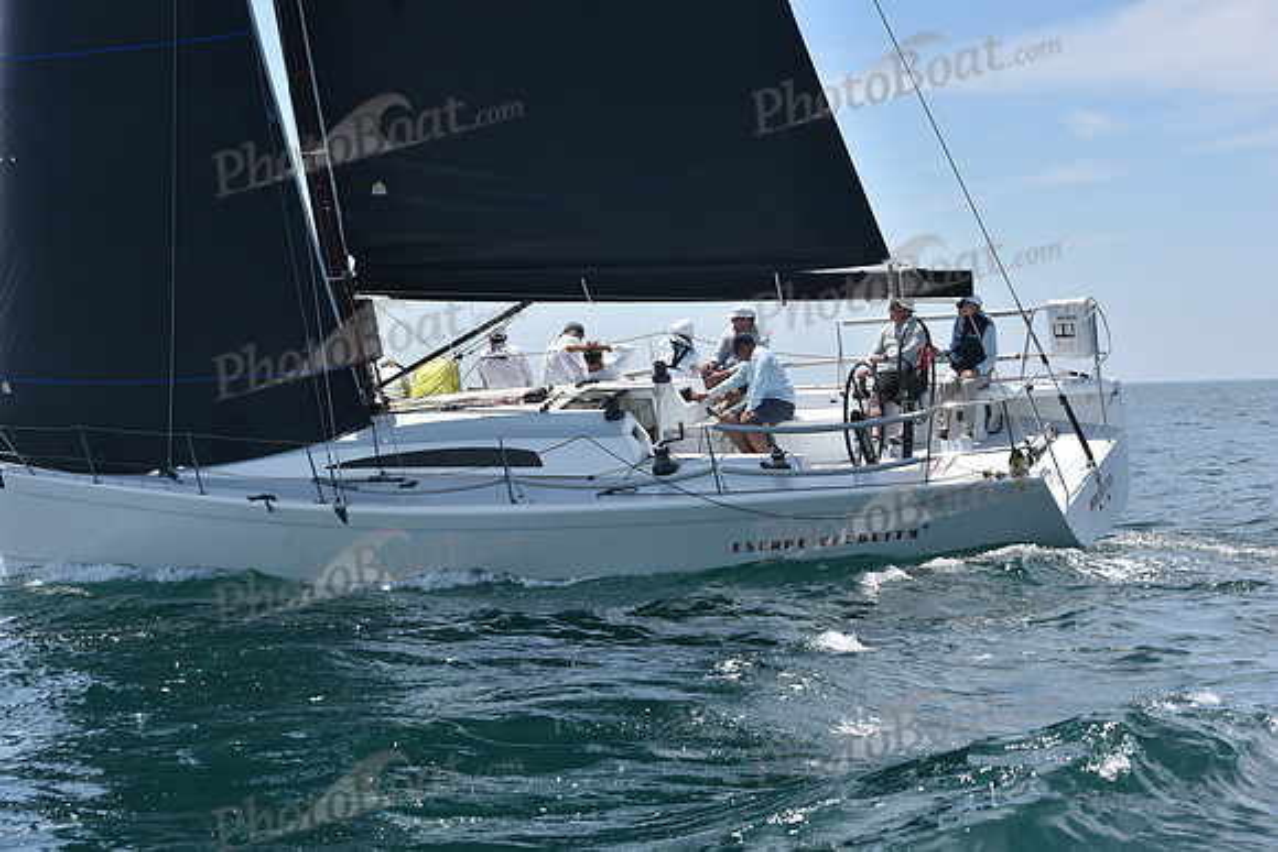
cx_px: 639
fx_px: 2485
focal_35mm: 70
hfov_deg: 28.8
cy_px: 426
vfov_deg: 19.5
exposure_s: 1/800
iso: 250
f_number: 8
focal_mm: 70
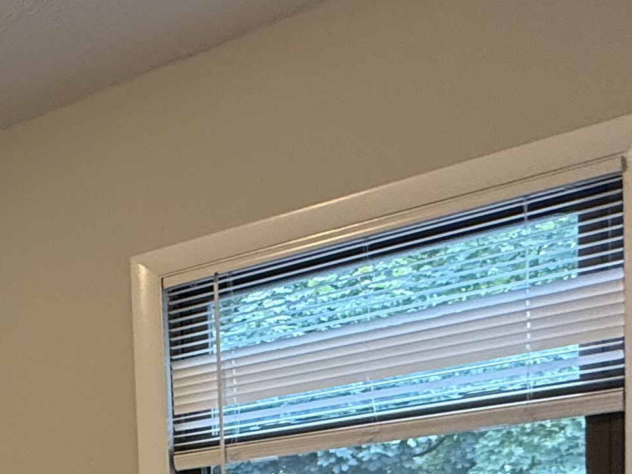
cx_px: -361
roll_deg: +5.7
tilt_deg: -5.3
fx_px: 1059
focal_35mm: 58
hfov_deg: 24.3
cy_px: 682
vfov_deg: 21.7
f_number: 2.2
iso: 200
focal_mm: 2.22
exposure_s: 1/60
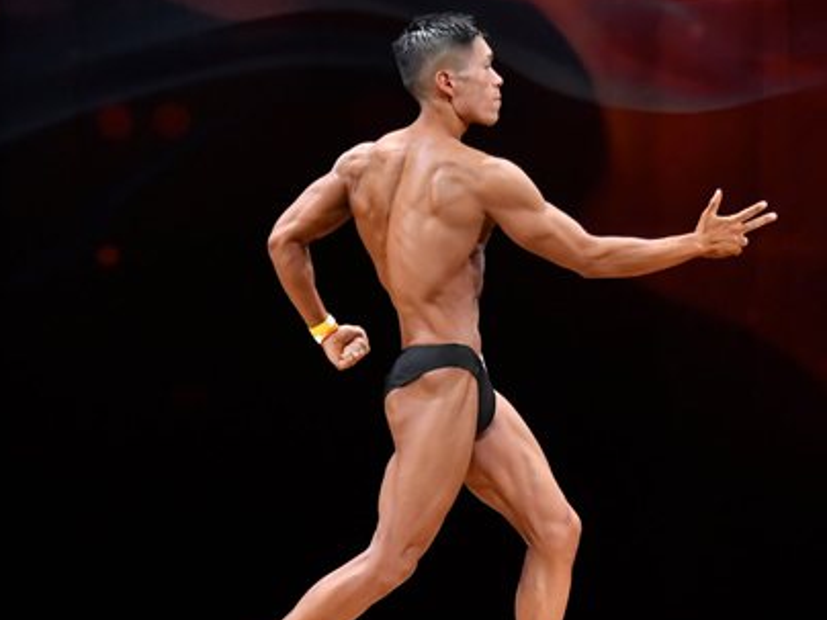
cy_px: 450
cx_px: 509
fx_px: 8887
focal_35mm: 372
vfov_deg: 4.0
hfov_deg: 5.3
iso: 3200
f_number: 5.6
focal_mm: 135
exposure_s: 1/400
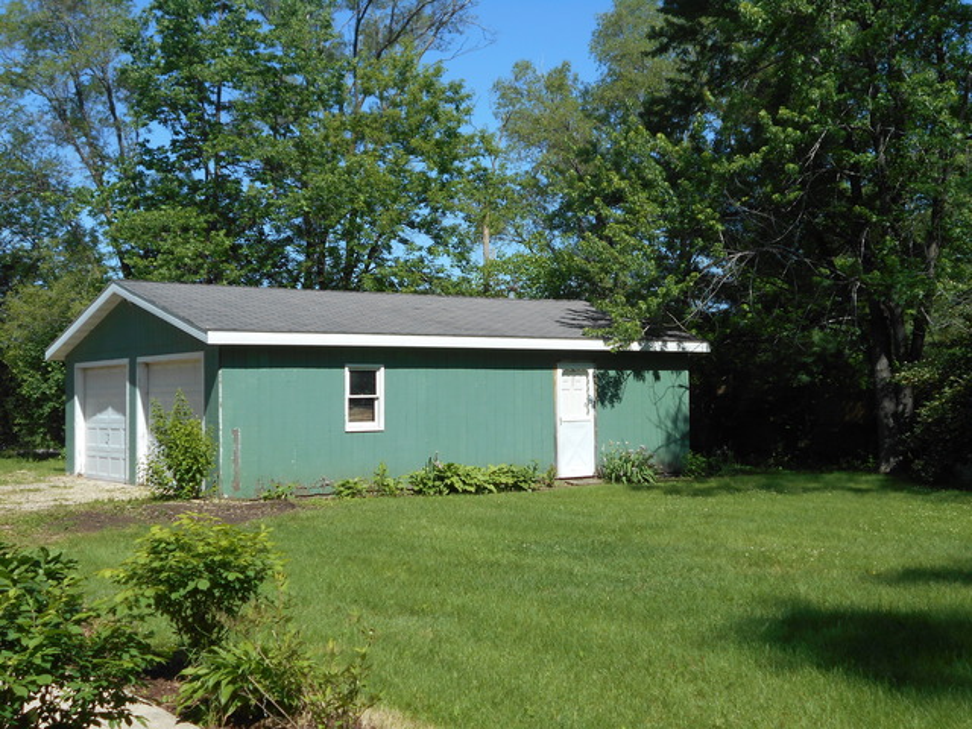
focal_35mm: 43
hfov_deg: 43.9
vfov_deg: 33.6
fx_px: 1207
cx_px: 486
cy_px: 364
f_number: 4.2
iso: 80
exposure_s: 1/640
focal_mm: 7.7
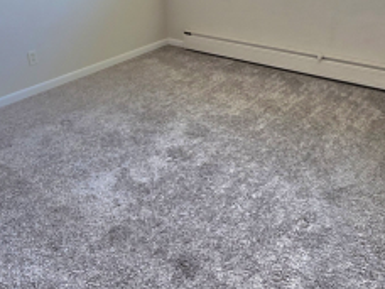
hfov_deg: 48.8
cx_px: 222
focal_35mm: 38
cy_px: 42
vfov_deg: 36.0
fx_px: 423
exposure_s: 1/120
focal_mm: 2.2
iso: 200
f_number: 1.9
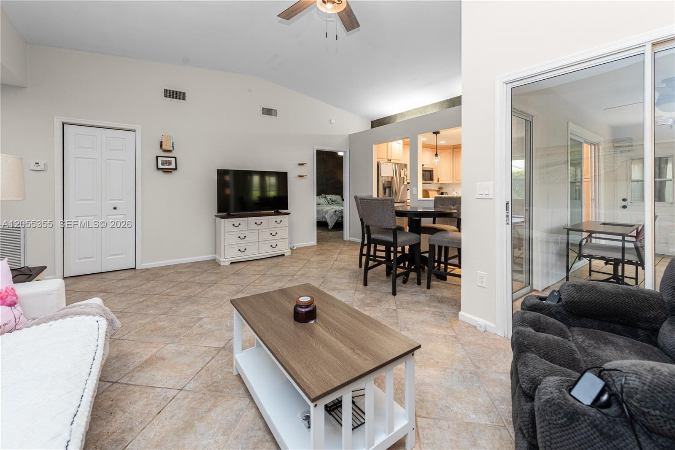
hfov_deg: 104.2
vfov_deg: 81.2
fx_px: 263
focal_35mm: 14
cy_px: 225
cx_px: 338
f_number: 6.3
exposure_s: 1/50
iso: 800
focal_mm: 14
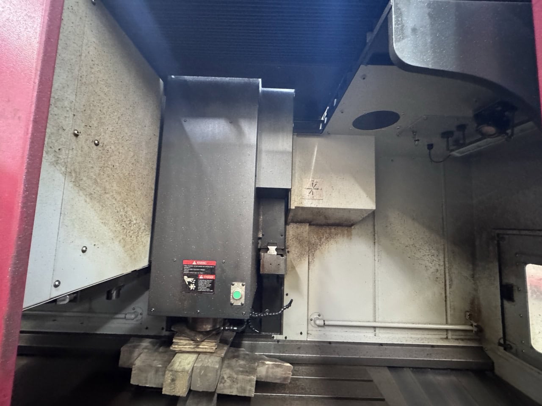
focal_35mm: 14
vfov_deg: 85.7
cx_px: 271
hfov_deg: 102.1
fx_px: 219
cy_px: 203
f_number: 2.2
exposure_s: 1/40
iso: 1250
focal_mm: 2.2
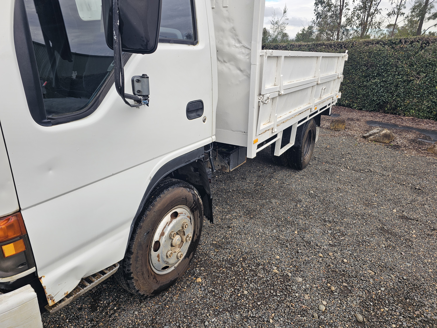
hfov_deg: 73.9
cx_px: 218
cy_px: 164
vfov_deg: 58.9
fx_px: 290
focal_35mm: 23
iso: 12
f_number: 1.7
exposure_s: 1/100
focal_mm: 6.3
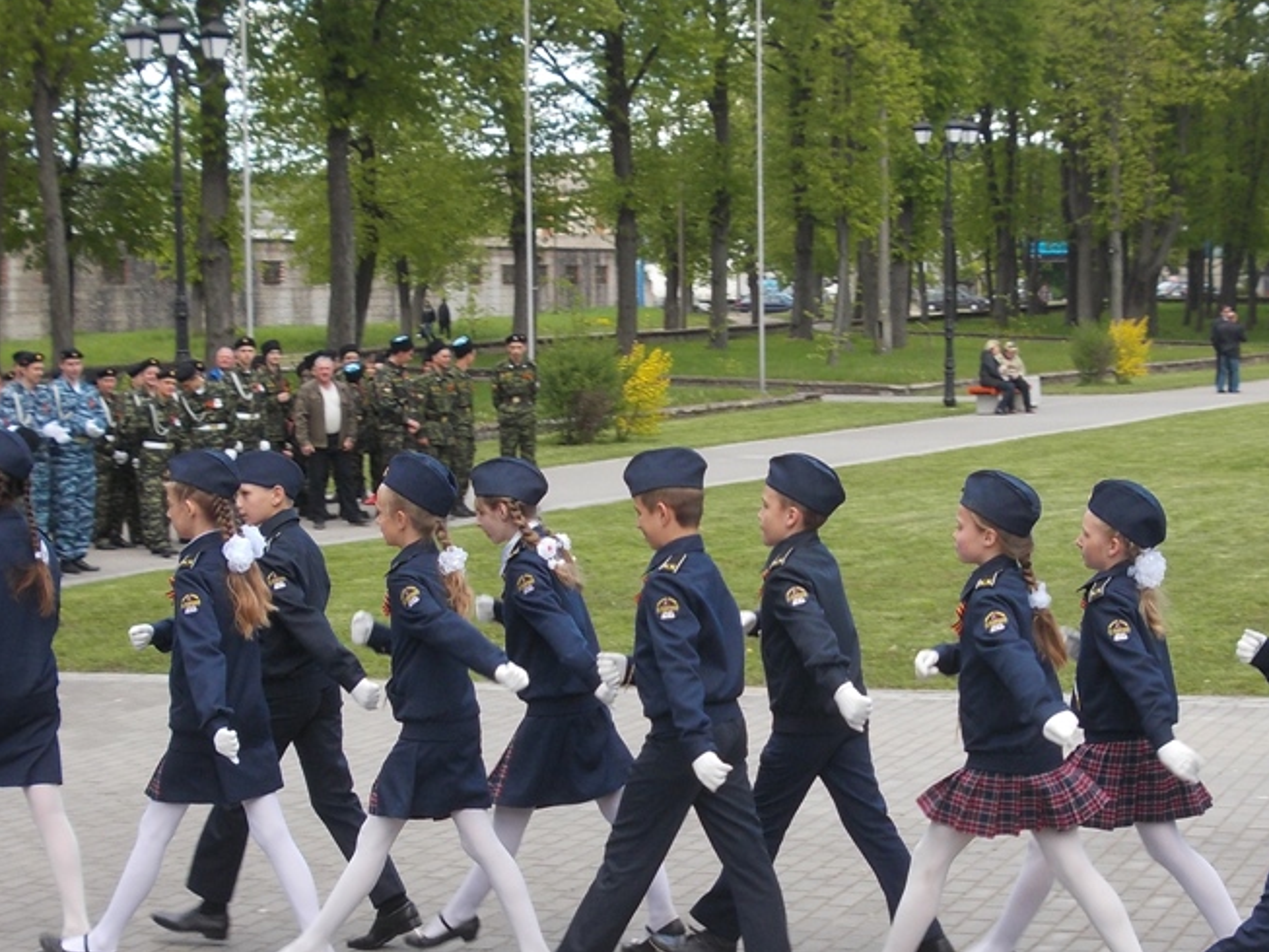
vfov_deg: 18.4
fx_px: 2933
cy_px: 655
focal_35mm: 80
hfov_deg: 24.4
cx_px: 634
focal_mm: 7.2
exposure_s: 1/160
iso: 80
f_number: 3.6
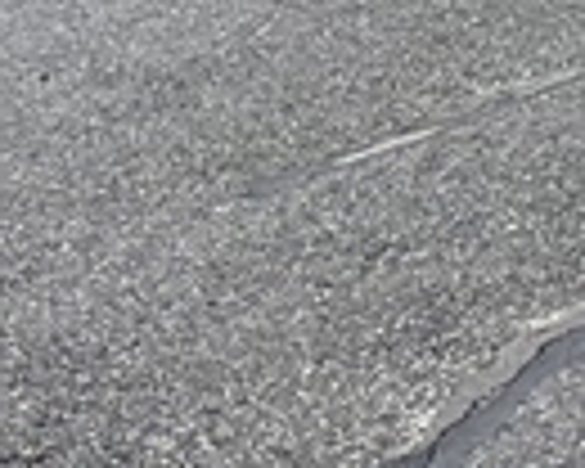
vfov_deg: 7.4
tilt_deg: +0.1
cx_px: 1958
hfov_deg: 8.2
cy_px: -936
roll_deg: -0.7
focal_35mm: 185
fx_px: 3203
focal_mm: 6.86
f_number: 1.78
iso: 80
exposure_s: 1/690
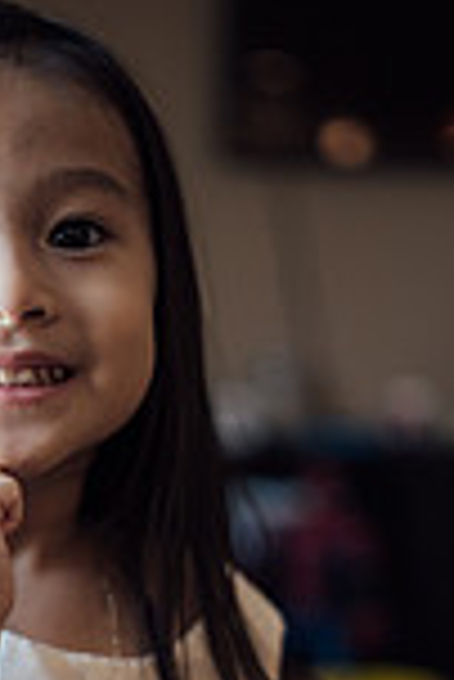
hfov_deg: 13.0
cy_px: 815
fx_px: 1963
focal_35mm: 104
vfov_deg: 18.6
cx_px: -13
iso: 320
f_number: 1.4
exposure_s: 1/400
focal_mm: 35
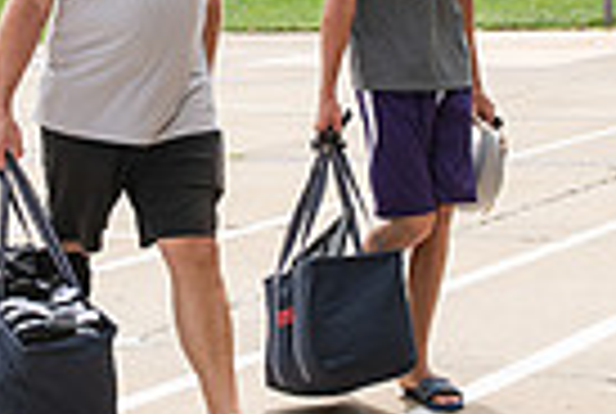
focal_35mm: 131
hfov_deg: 15.5
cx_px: 148
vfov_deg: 10.5
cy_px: 56
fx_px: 2246
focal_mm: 31
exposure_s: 1/400
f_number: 5.6
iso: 125
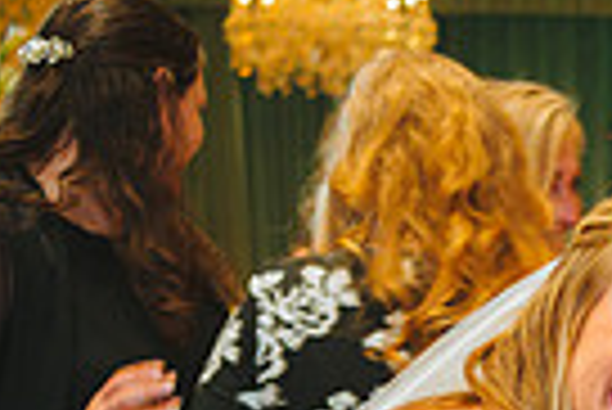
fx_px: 2314
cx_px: 1017
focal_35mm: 136
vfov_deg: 9.6
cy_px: 721
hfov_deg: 13.8
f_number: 2.8
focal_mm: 32
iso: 1250
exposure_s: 1/60
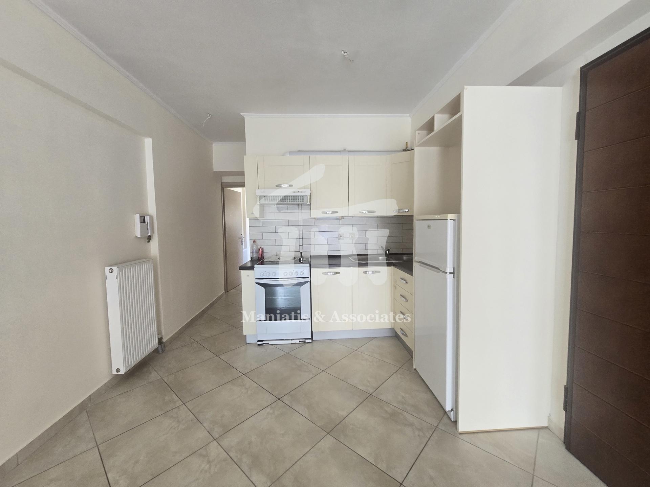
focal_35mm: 13
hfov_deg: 106.2
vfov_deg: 89.9
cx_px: 325
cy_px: 244
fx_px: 244
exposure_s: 1/100
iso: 200
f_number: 2.2
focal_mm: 2.2
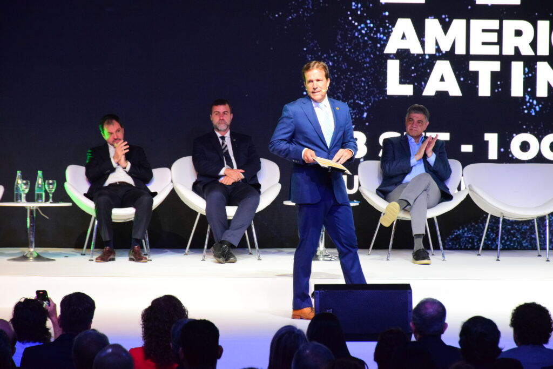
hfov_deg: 13.0
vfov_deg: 8.7
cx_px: 276
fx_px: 2420
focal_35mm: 158
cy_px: 184
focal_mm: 105
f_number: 7.1
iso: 3200
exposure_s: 1/250
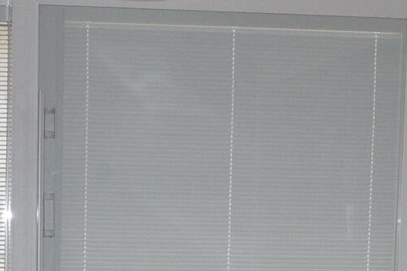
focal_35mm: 145
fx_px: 1639
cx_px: 53
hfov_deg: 14.0
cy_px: 553
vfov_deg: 8.9
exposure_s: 1/200
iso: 1000
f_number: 11
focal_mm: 24
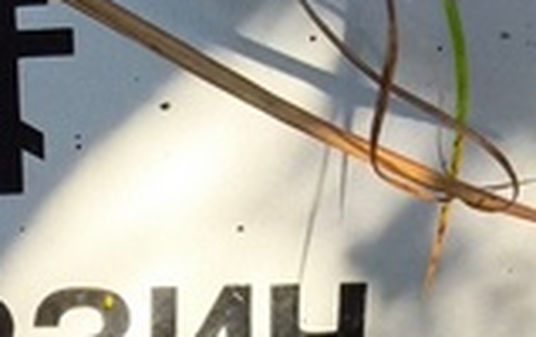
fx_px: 3893
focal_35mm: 266
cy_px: 583
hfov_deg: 7.8
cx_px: -214
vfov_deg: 4.9
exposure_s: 1/248
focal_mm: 4.71
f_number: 1.7
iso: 50
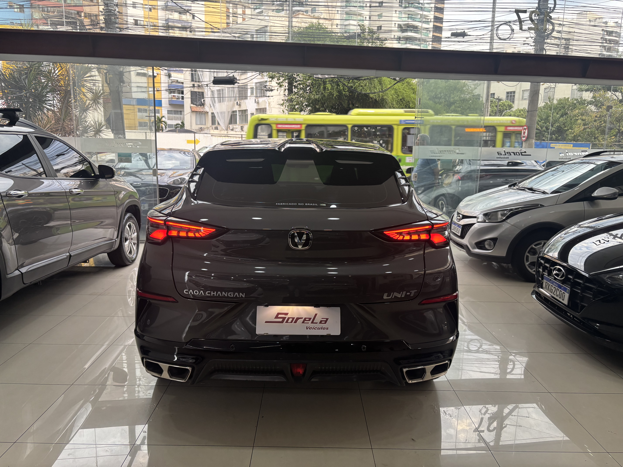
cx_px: 312
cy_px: 234
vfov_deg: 53.1
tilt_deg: -10.9
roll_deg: -1.7
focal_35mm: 26
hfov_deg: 67.3
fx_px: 468
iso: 125
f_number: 1.6
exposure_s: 1/120
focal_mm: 5.96
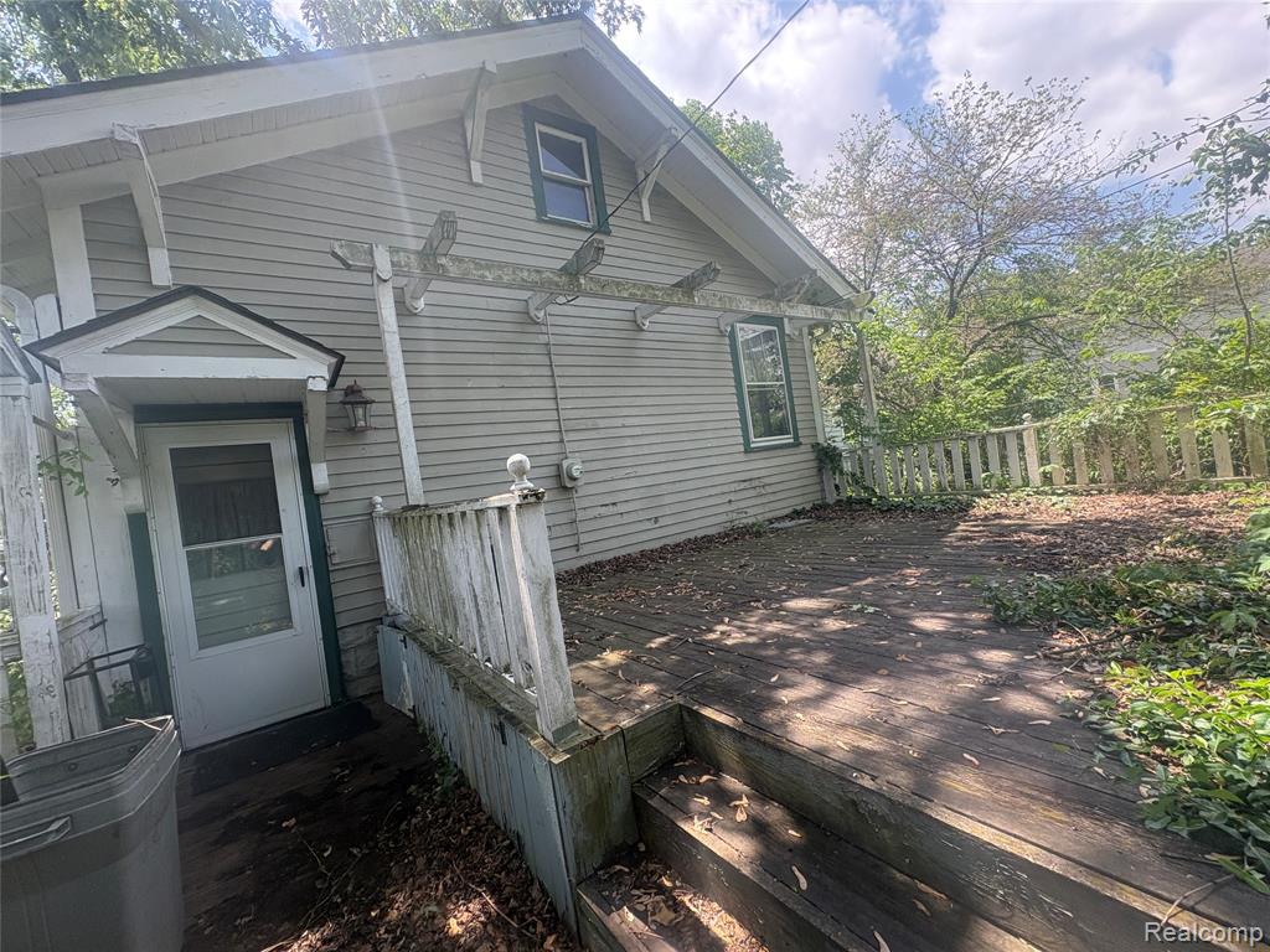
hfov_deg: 102.1
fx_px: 514
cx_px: 635
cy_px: 476
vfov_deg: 85.7
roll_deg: +7.8
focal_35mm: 14
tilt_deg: +0.9
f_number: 2.2
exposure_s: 1/272
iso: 50
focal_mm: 2.22
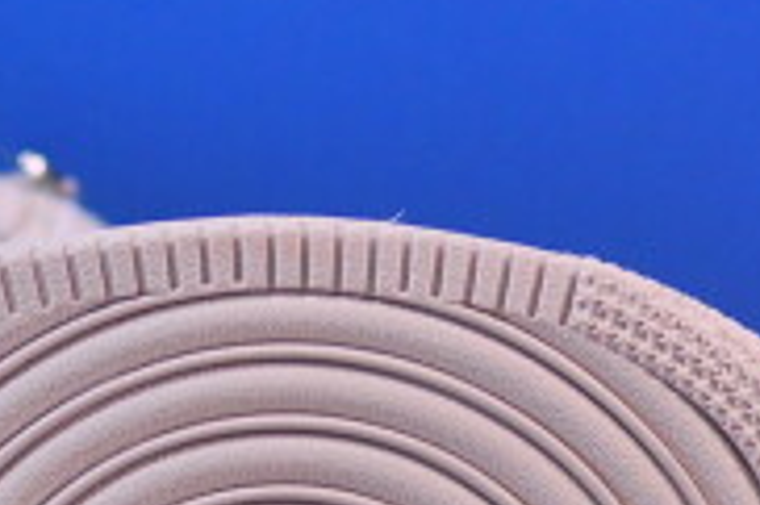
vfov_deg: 4.2
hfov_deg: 6.2
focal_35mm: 329
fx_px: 6939
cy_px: 77
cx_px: -180
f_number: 2.5
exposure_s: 1/320
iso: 250
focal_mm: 50
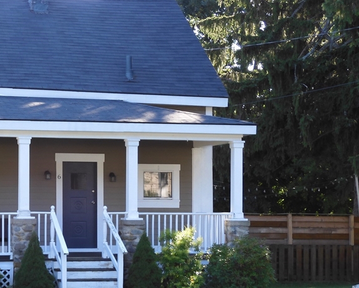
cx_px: 48
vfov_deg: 17.6
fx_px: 925
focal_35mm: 87
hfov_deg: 21.6
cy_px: 183
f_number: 4
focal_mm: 8.9
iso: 100
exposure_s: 1/100
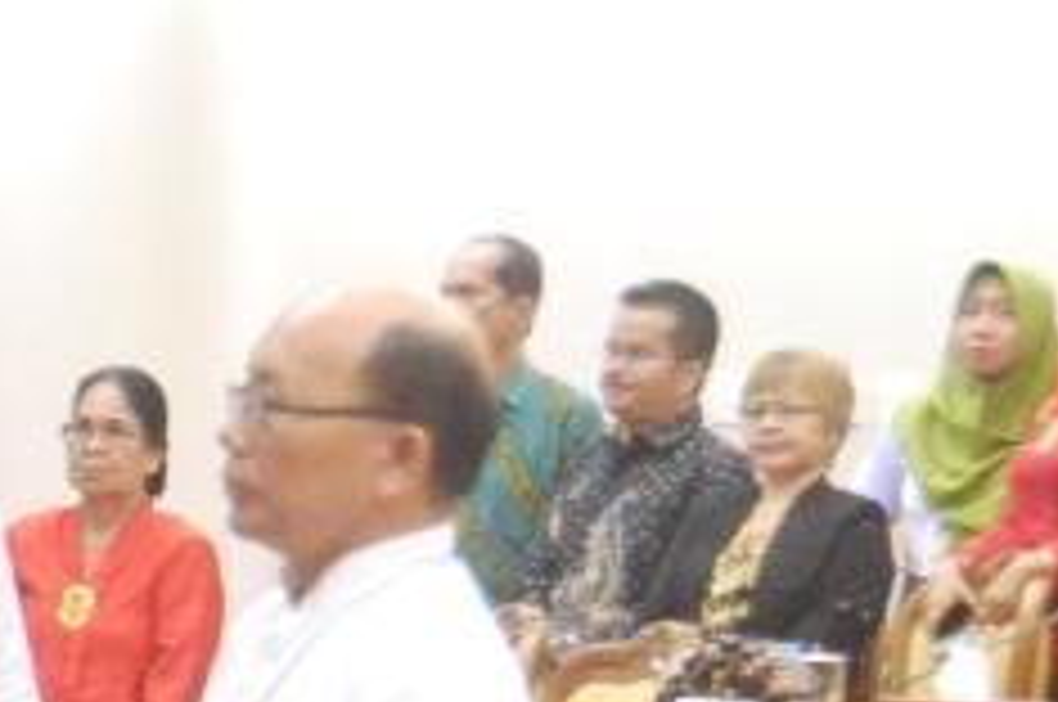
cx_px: -1234
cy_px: 1084
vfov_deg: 5.2
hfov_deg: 7.5
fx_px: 7660
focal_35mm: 261
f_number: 5.6
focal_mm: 40
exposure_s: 1/100
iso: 6400
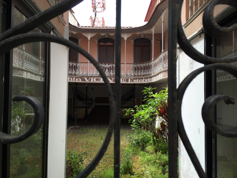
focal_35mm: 29
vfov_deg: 48.2
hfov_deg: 61.7
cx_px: 118
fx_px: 199
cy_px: 89
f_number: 2.2
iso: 32
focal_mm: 4.15
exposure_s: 1/520
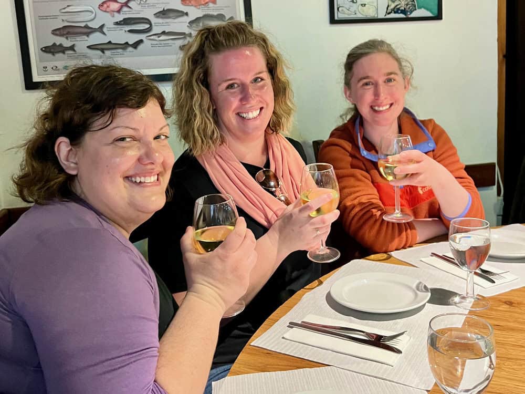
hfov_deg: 67.3
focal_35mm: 26
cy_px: 197
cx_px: 262
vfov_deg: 53.1
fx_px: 394
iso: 400
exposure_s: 1/33
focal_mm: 5.7
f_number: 1.5
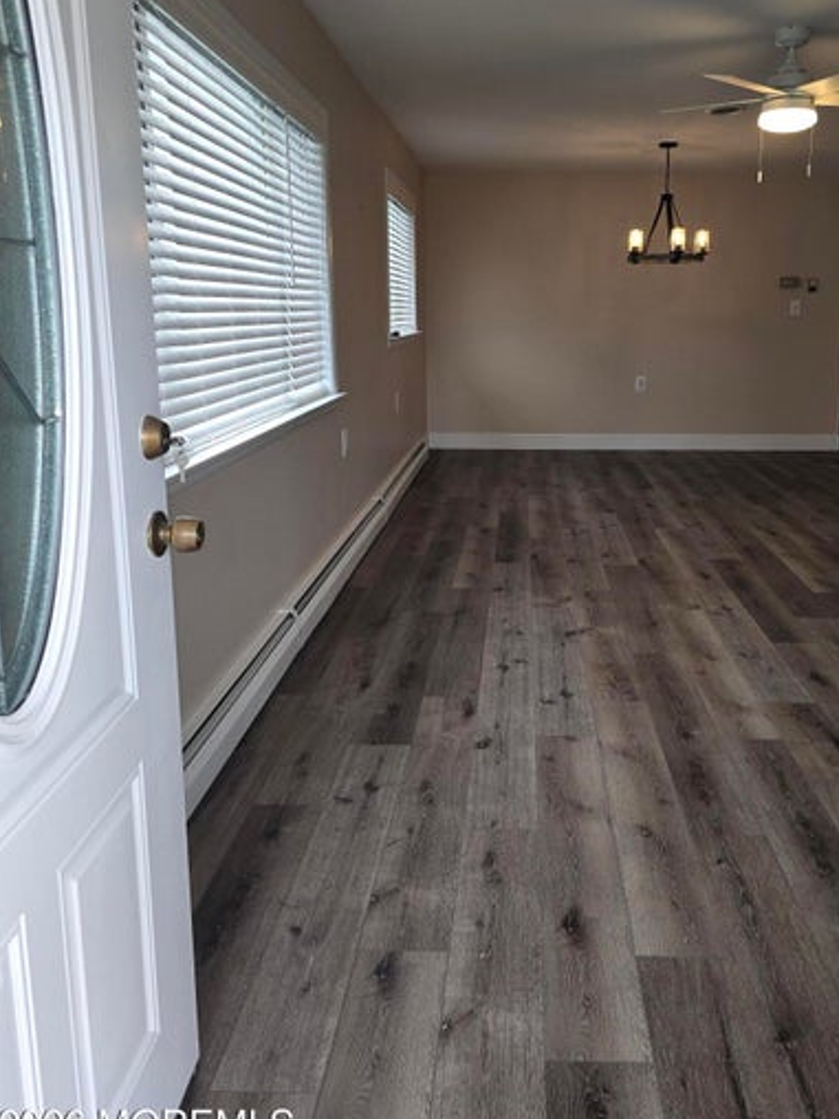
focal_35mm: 29
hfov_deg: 48.0
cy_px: 485
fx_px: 937
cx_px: 493
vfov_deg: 61.4
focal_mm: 6.3
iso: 50
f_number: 1.7
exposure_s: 1/60
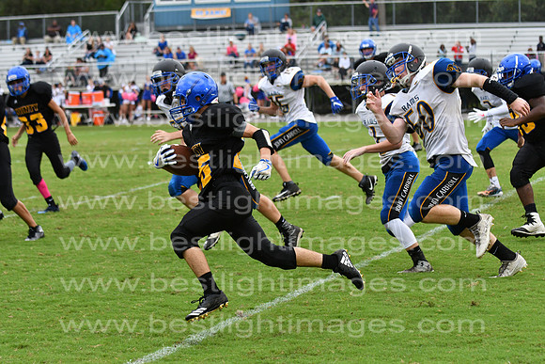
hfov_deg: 9.8
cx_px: 272
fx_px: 3180
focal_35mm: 210
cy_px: 182
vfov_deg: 6.5
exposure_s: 1/2000
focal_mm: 140
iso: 800
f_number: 3.5
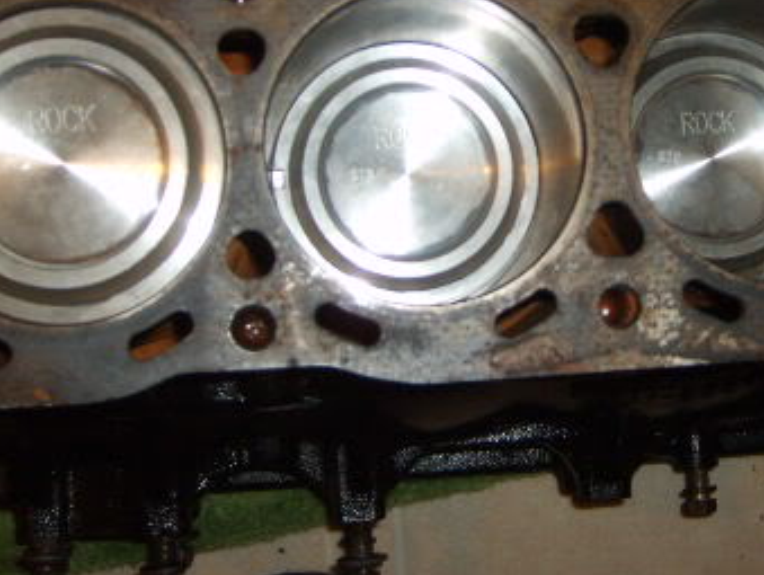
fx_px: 1458
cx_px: 503
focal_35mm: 66
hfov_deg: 29.2
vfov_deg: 22.2
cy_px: 201
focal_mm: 5.8
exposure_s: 1/45
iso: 100
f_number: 2.8
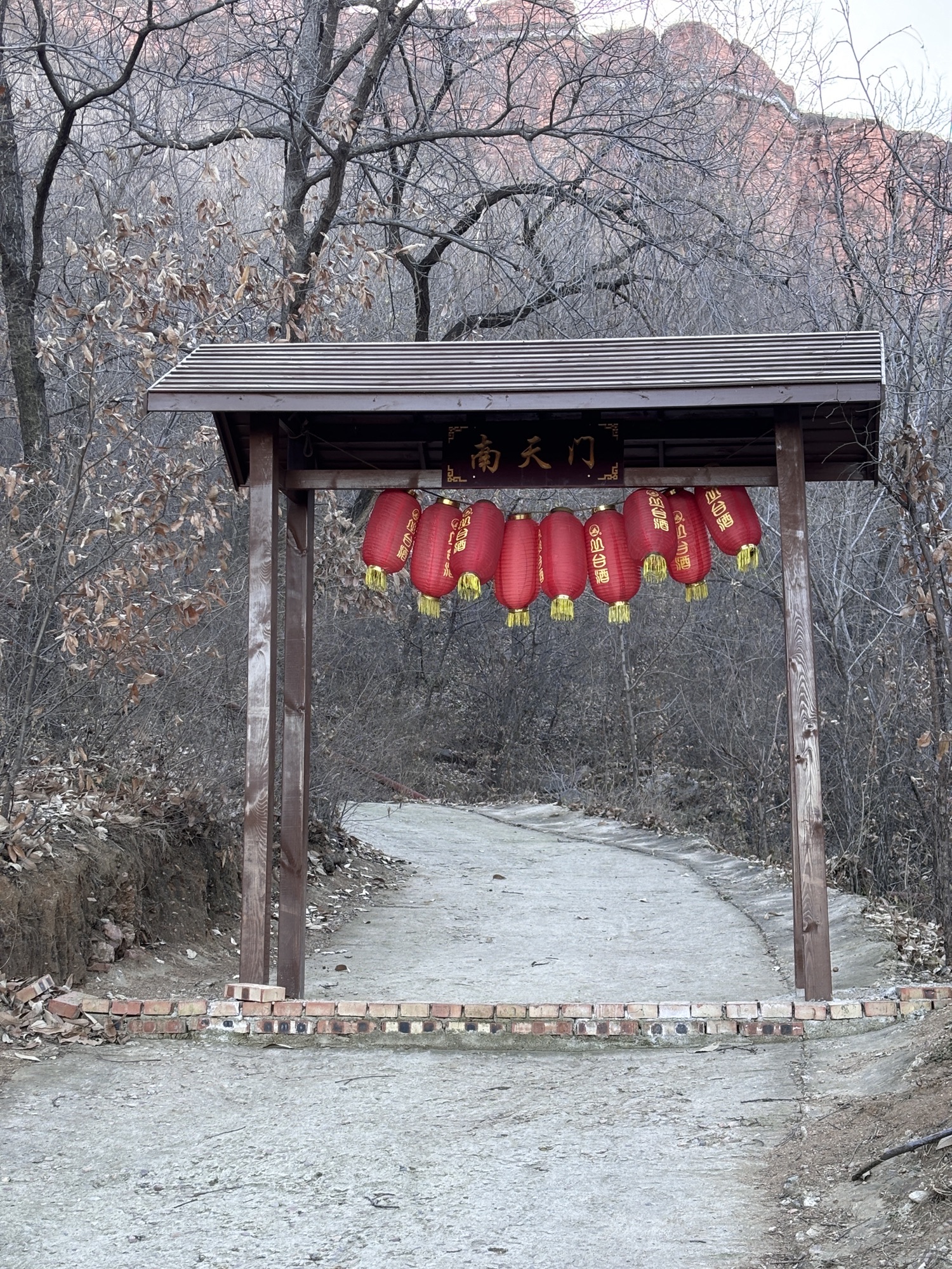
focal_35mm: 52
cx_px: 476
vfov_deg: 36.8
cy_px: 634
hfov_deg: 28.0
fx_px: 1907
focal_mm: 5.96
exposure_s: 1/171
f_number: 1.6
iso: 50
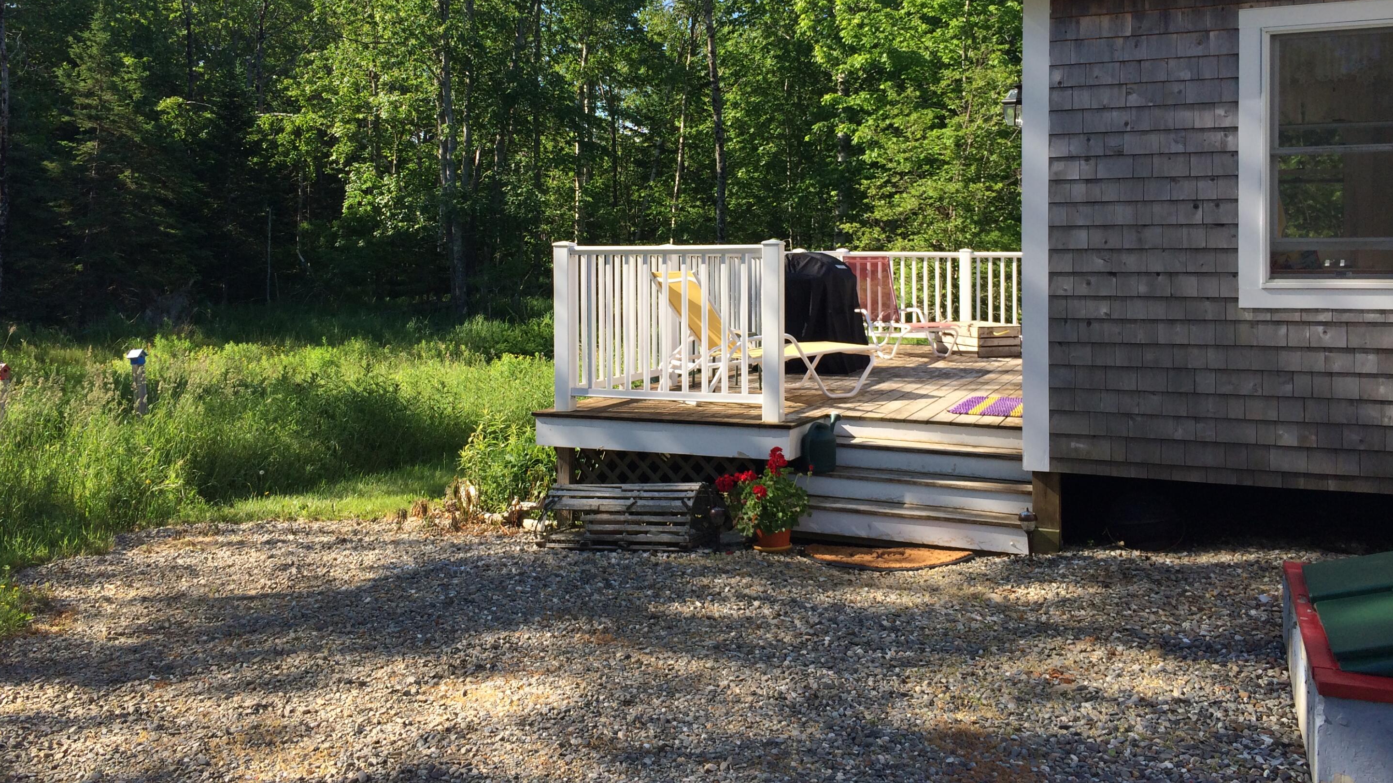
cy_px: 268
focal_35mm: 34
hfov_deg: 58.0
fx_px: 1256
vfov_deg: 34.4
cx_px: 675
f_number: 2.2
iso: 32
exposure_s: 1/838
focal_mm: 4.12
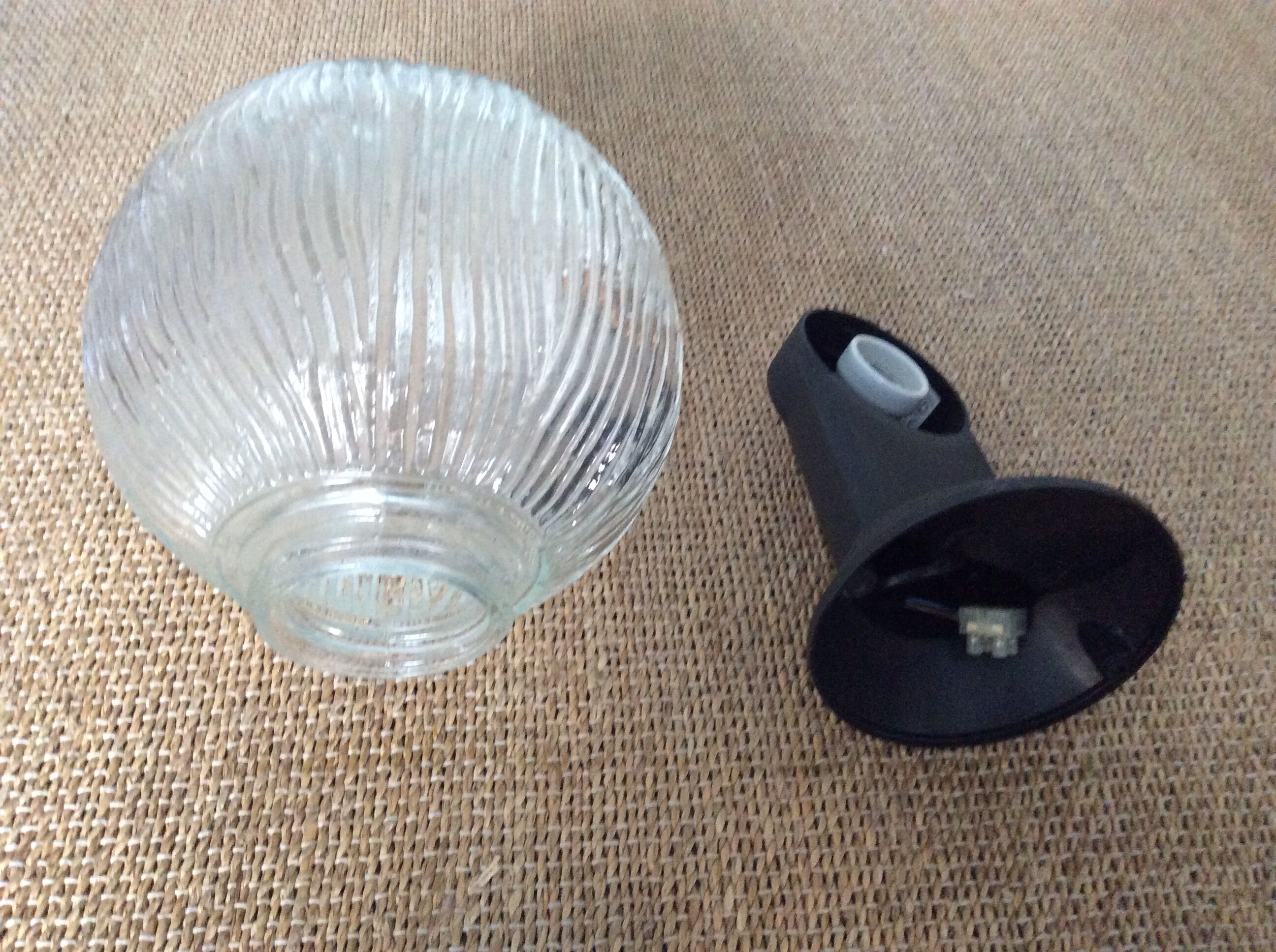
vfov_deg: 44.1
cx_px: 638
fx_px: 1178
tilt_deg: -47.2
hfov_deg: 56.9
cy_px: 476
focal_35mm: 32
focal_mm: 3.3
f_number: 2.4
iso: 320
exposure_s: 1/17
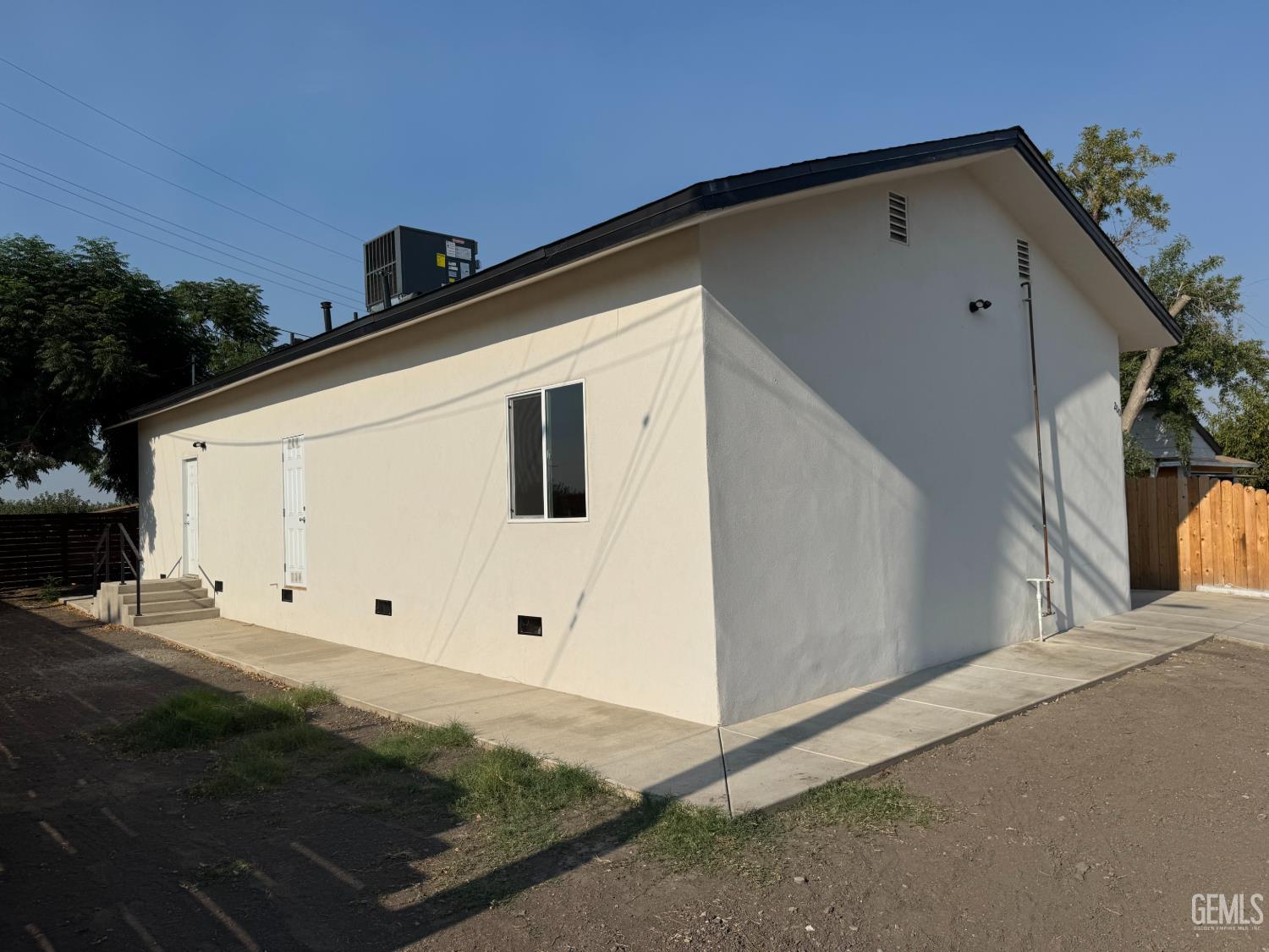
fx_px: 880
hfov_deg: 71.6
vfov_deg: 56.8
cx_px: 634
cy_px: 476
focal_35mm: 24
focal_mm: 6.76
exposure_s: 1/12346
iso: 80
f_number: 1.78
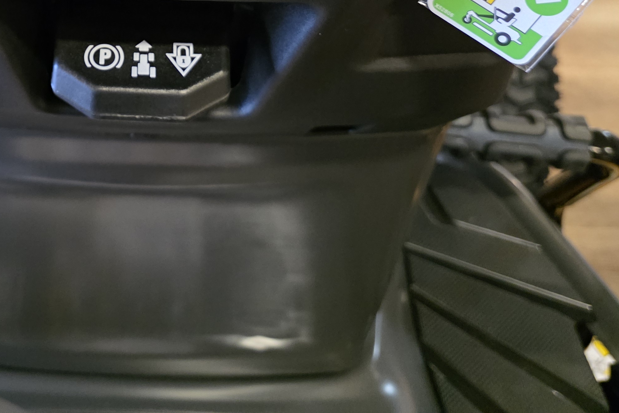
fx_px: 825
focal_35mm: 48
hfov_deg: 39.1
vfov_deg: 25.8
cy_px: -52
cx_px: 101
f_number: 1.7
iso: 1600
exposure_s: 1/120
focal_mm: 6.3
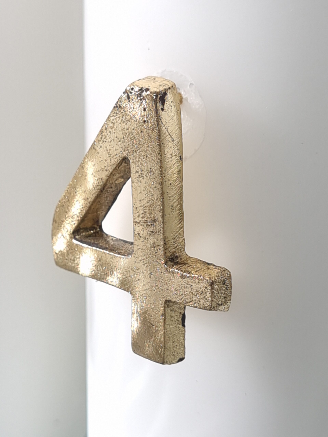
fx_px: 303
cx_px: 164
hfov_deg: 56.8
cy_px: 218
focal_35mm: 24
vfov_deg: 71.6
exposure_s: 1/452
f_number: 1.8
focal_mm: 6.7
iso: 50
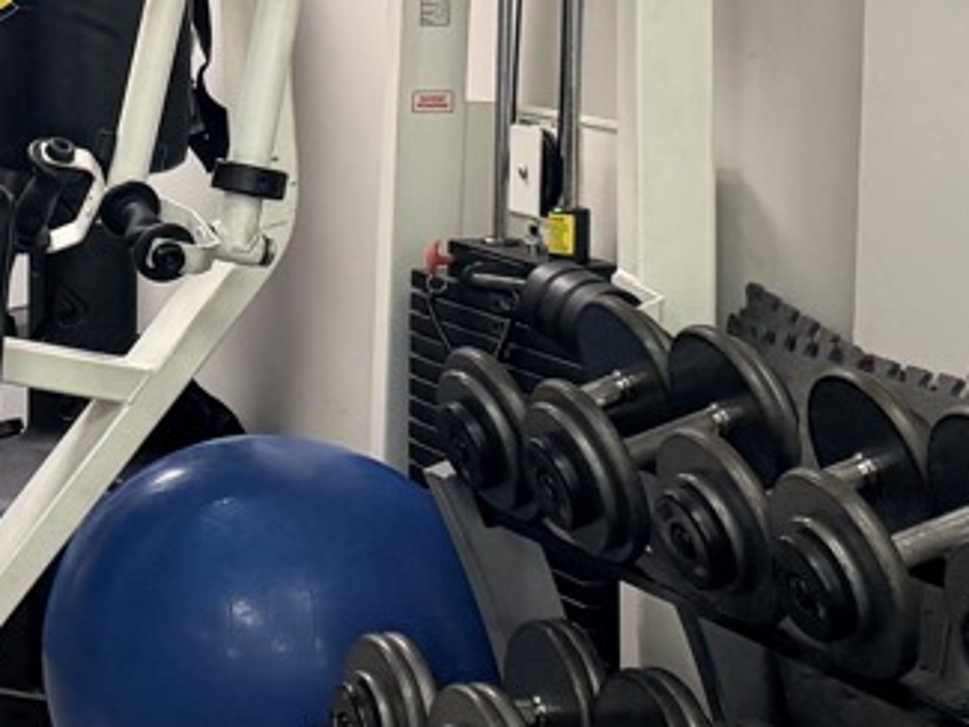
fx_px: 3304
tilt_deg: -3.1
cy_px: -6
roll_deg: -0.4
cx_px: -659
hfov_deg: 15.0
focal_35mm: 118
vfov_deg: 12.4
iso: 320
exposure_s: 1/120
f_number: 1.78
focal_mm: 6.76
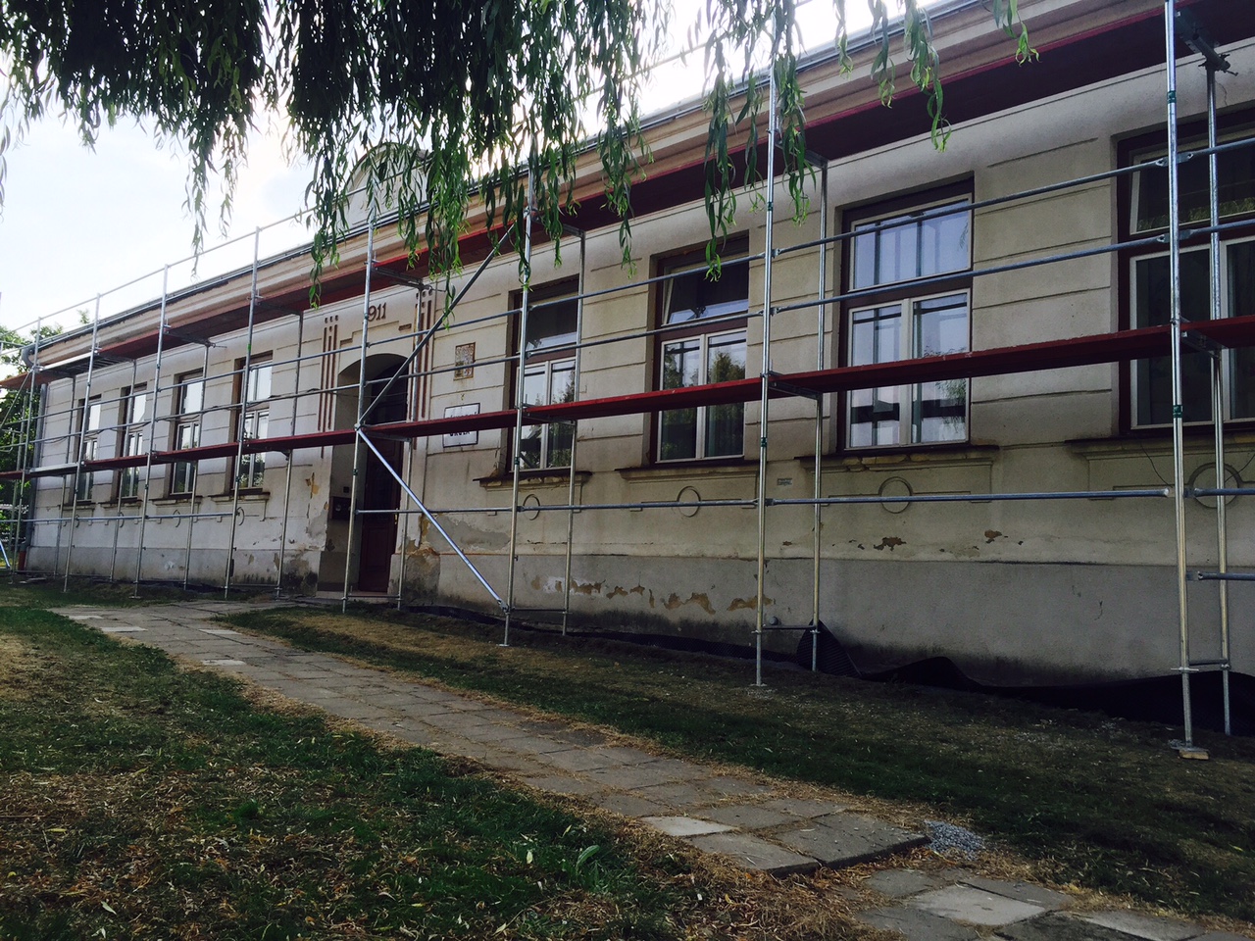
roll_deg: -2.4
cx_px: 628
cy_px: 470
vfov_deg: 48.2
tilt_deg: +6.3
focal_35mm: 29
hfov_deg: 61.7
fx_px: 1051
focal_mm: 4.15
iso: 32
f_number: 2.2
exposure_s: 1/549
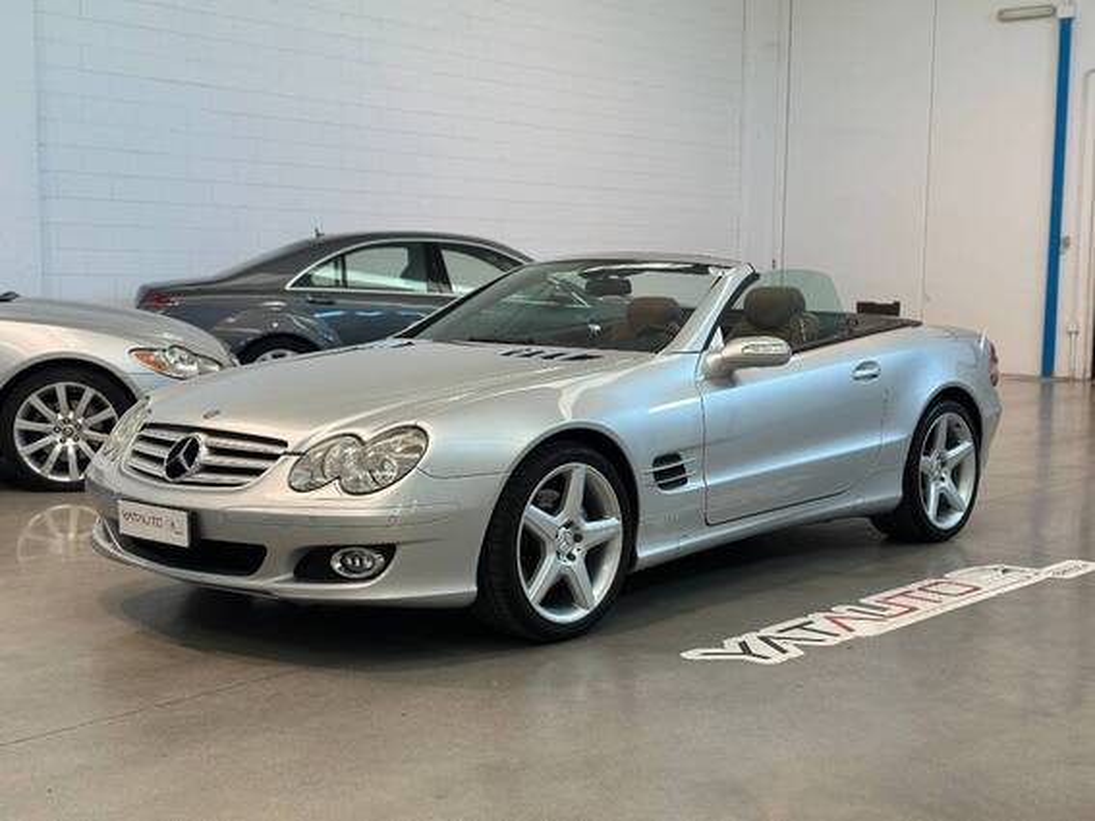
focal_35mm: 48
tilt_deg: -5.9
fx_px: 1518
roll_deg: -0.9
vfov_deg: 30.3
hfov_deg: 39.7
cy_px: 410
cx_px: 548
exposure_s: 1/100
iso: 125
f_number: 1.78
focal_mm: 6.86
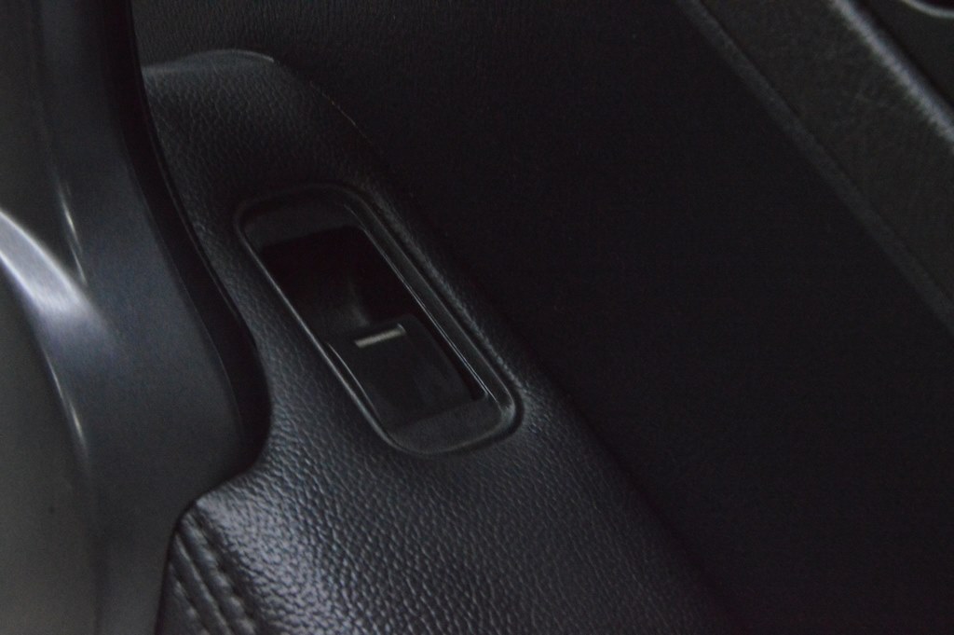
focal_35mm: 68
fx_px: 1787
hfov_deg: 29.9
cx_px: 477
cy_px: 318
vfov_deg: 20.1
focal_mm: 45
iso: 6400
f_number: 20
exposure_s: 1/15
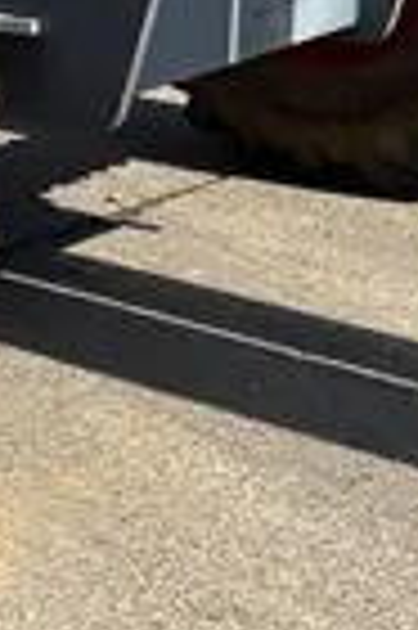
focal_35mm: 142
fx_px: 2479
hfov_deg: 9.0
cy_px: -205
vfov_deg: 13.9
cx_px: -440
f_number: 1.6
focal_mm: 5.96
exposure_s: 1/4065
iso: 50
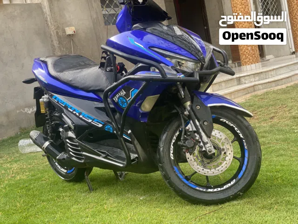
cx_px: 149
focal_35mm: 52
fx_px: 448
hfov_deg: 36.8
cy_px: 112
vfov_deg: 28.0
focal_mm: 6
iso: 32
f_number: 2
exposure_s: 1/122
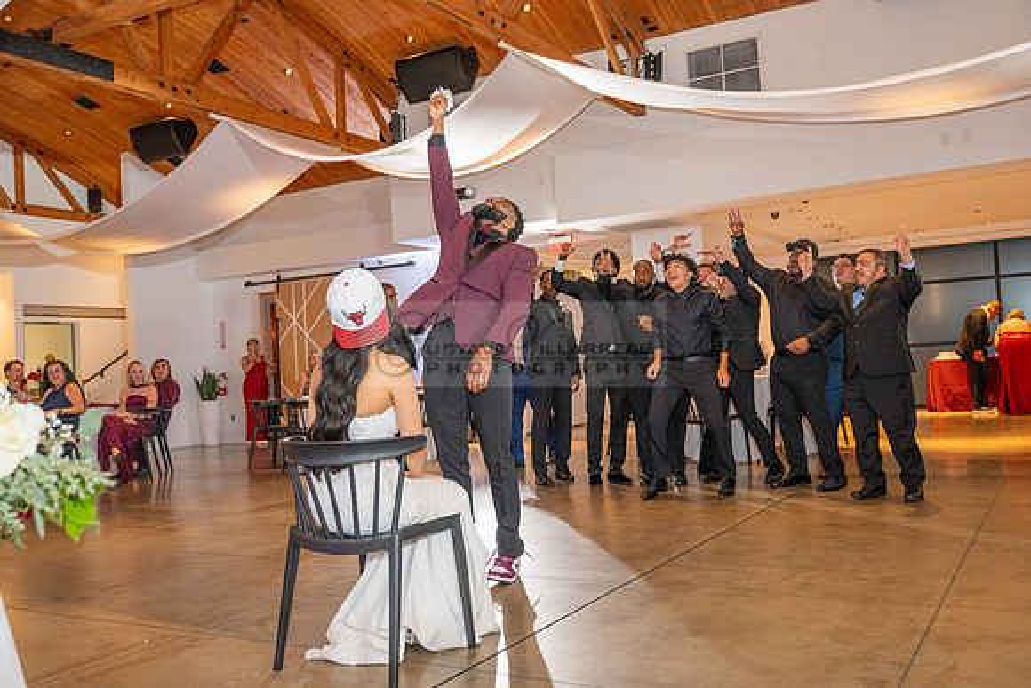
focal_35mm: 33
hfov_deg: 57.2
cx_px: 516
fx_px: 945
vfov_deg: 40.0
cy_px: 344
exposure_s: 1/200
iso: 2000
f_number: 3.5
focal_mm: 33
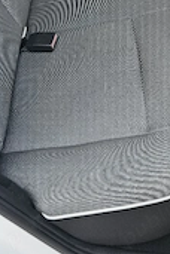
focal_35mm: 56
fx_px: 397
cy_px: -4
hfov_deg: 24.2
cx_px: 84
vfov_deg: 32.5
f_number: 1.8
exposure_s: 1/101
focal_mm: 5.4
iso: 400
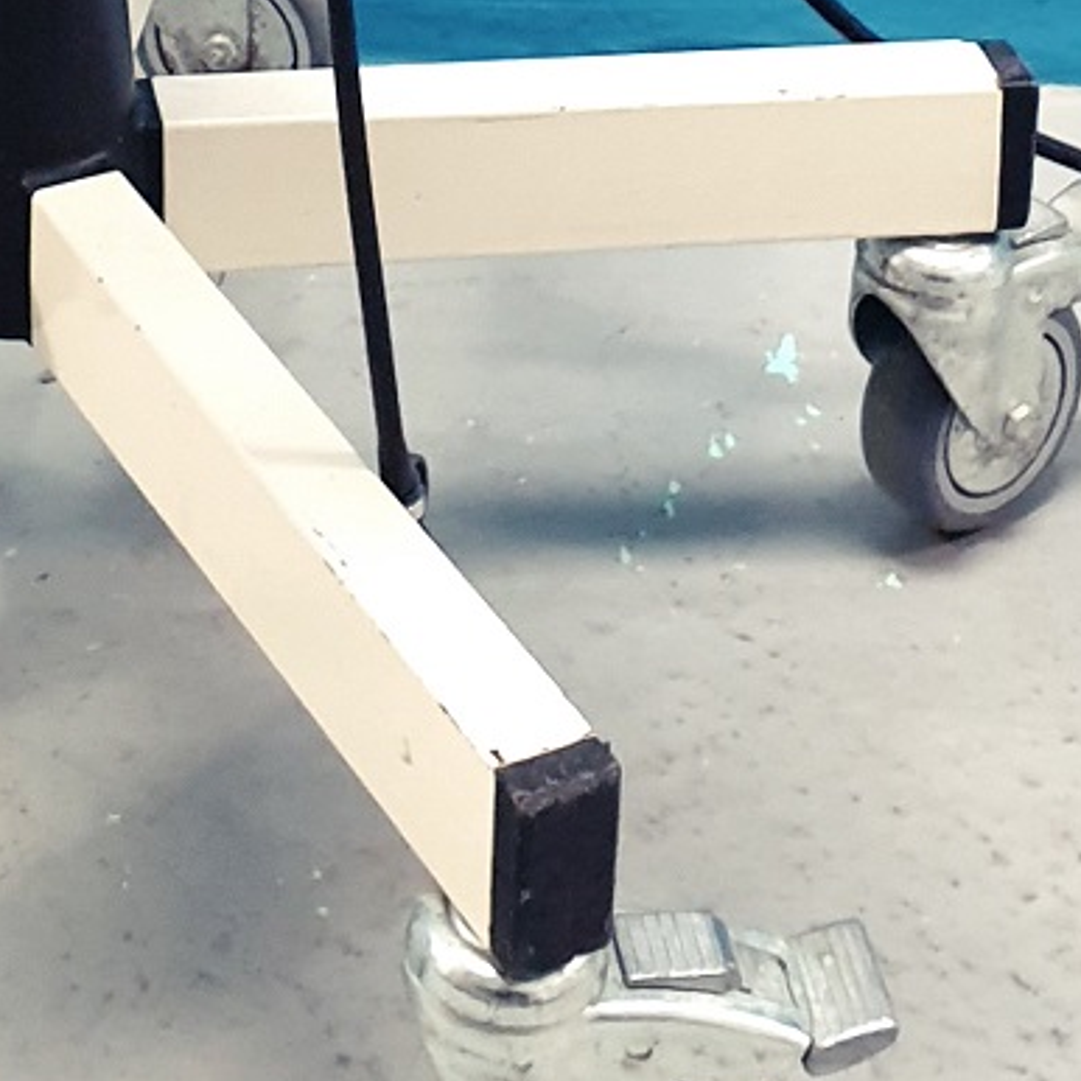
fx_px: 3816
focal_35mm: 108
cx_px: 133
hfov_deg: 15.9
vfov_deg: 13.7
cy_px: -1099
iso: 320
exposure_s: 1/33
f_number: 2.4
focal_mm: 4.3
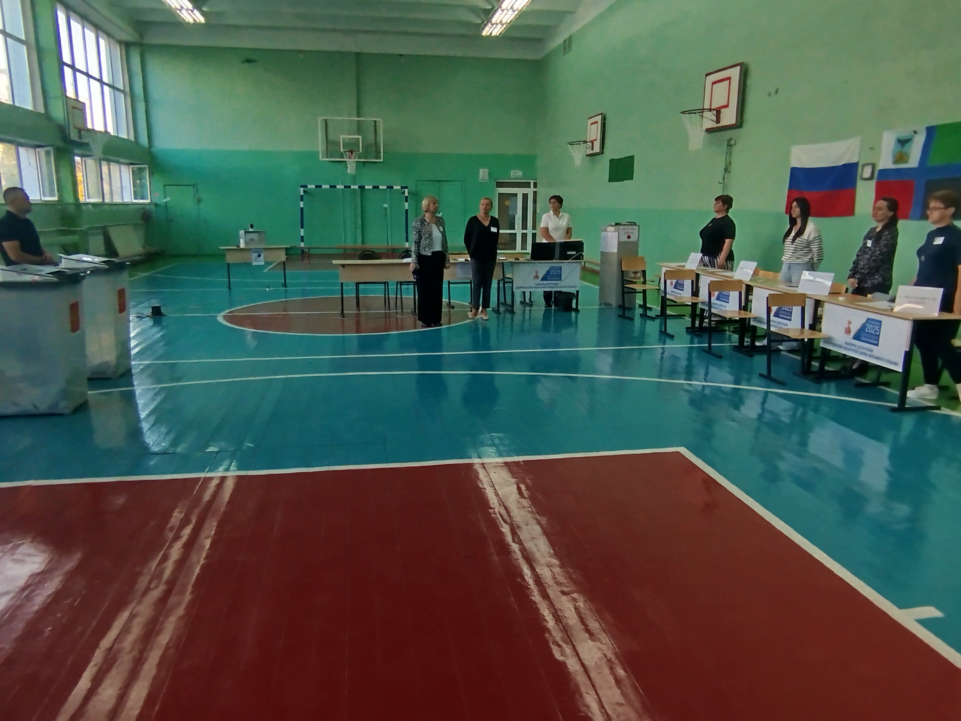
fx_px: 611
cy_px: 360
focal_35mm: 22
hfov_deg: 76.4
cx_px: 480
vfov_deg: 61.1
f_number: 2.2
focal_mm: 1.65
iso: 100
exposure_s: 1/50
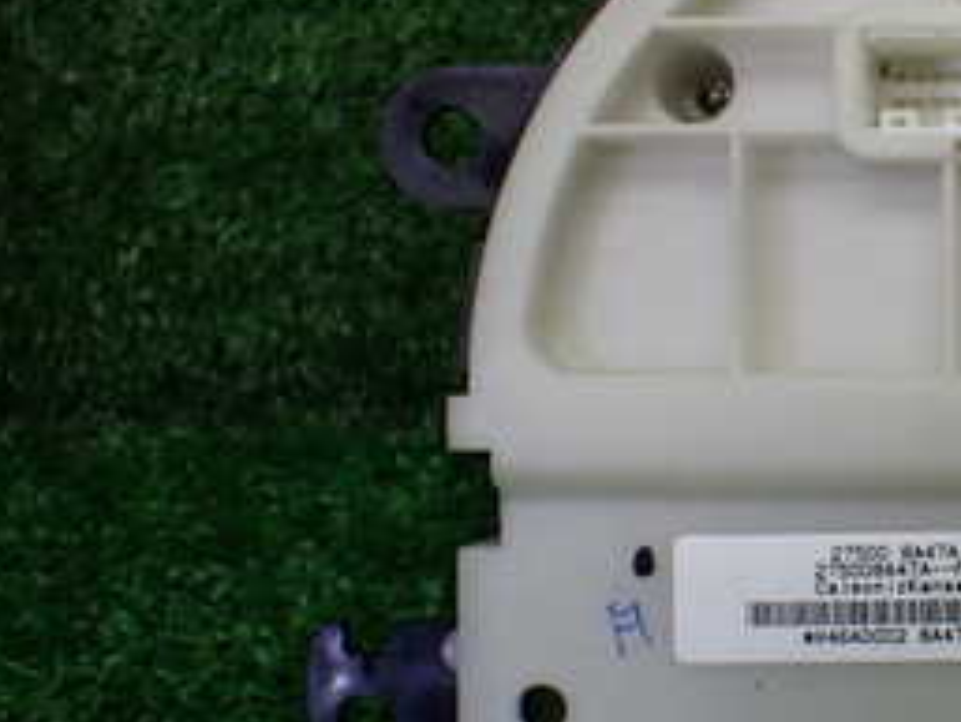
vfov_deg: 21.0
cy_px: 370
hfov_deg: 25.4
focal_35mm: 70
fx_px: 1944
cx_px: 1099
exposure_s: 1/125
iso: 160
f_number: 2.3
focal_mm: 5.4
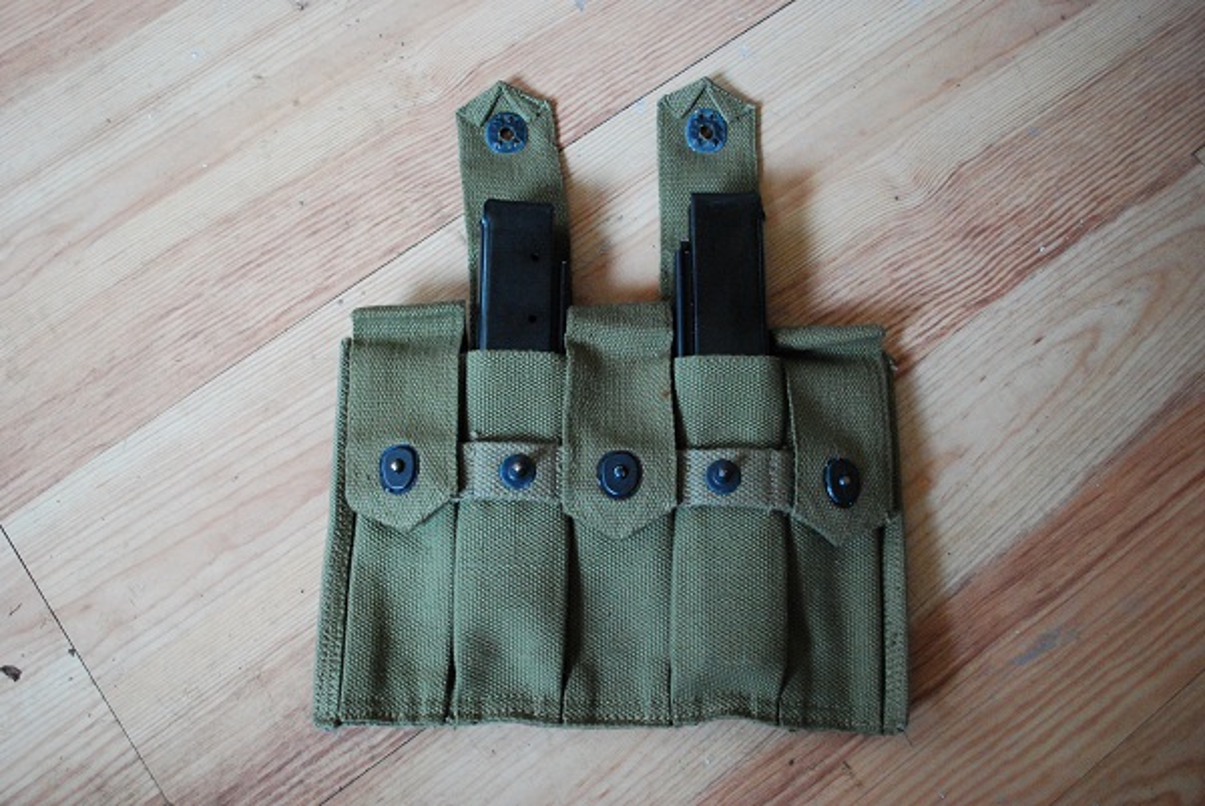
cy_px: 403
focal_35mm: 33
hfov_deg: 57.2
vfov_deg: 40.0
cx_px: 602
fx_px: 1105
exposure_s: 1/30
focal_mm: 22
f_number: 4
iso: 1400
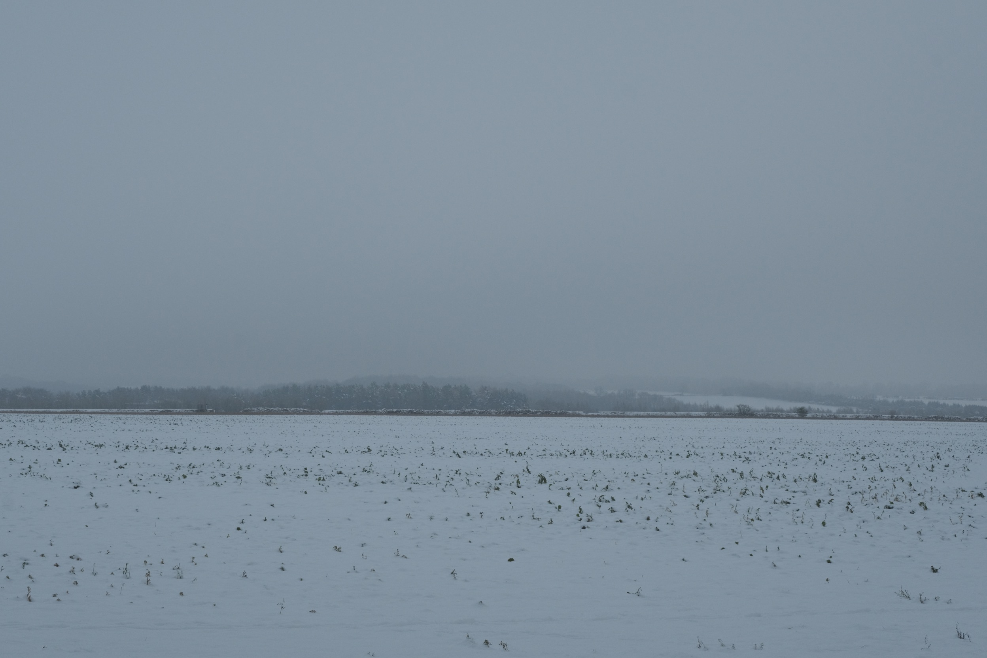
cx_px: 494
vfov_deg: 21.2
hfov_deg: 31.4
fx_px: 1755
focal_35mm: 64
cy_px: 329
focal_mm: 42.9
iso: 640
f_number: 11
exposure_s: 1/400
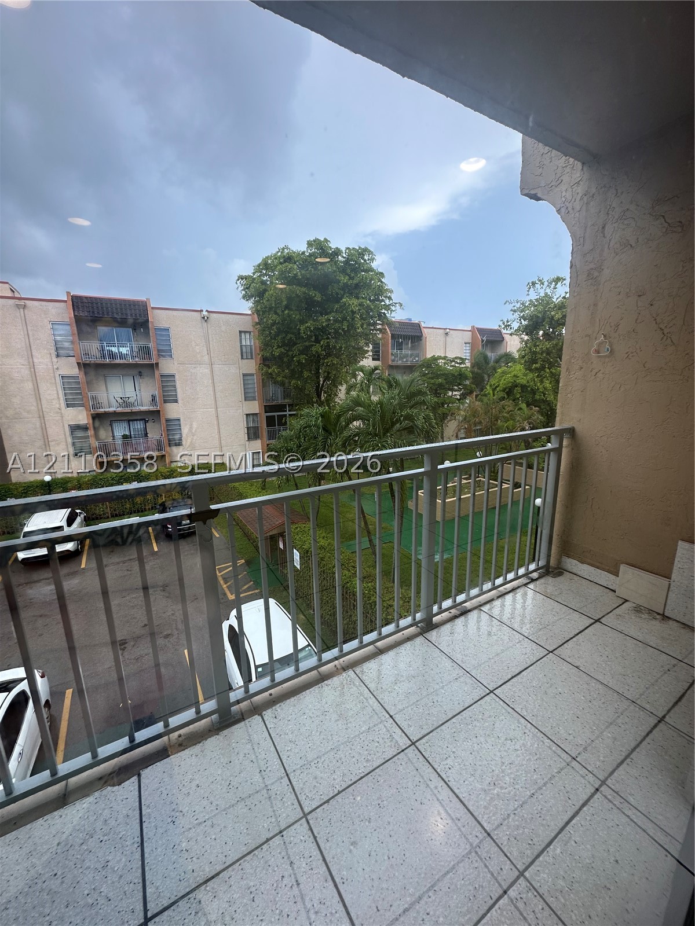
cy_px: 463
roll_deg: +0.9
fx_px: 375
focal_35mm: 14
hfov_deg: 85.7
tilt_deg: -11.8
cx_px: 348
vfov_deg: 102.1
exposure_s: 1/120
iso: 40
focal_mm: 2.22
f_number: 2.2
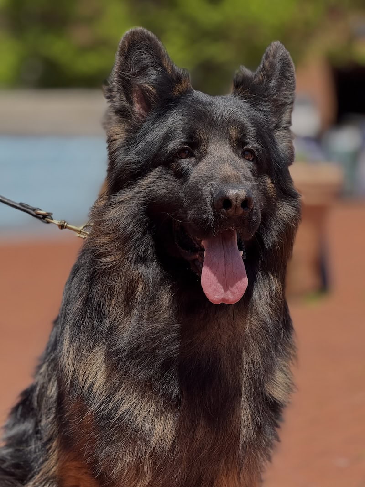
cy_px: 244
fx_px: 1687
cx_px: 182
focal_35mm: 120
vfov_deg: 16.4
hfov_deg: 12.3
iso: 64
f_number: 2.8
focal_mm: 15.7
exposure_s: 1/649
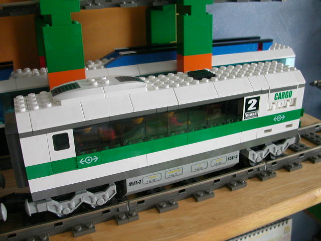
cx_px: 160
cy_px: 120
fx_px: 343
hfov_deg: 50.1
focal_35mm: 37
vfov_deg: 38.7
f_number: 2.7
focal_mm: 5.6
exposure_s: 1/30.9
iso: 100
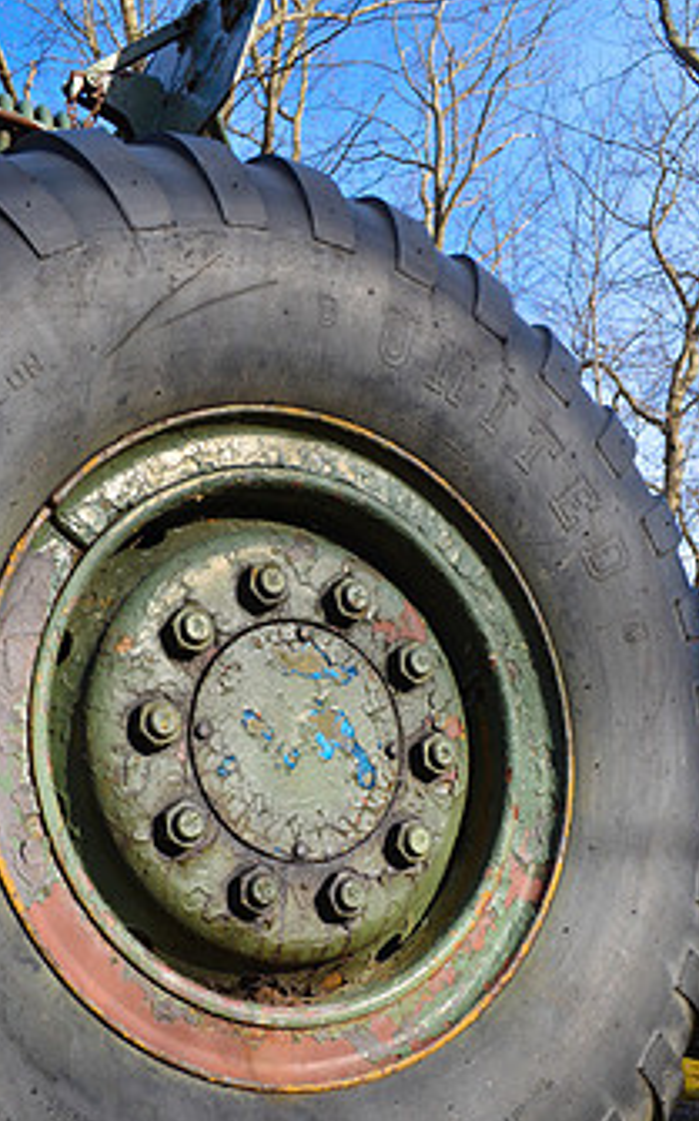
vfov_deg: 47.6
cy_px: 733
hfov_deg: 31.1
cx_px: 278
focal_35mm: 41
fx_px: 1251
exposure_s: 1/250
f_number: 8
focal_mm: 20
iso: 200
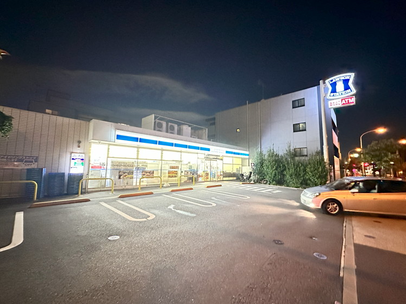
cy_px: 152
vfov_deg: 81.7
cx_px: 208
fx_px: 176
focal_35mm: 15
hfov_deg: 98.2
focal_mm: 2.22
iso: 2000
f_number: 2.2
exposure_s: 1/25
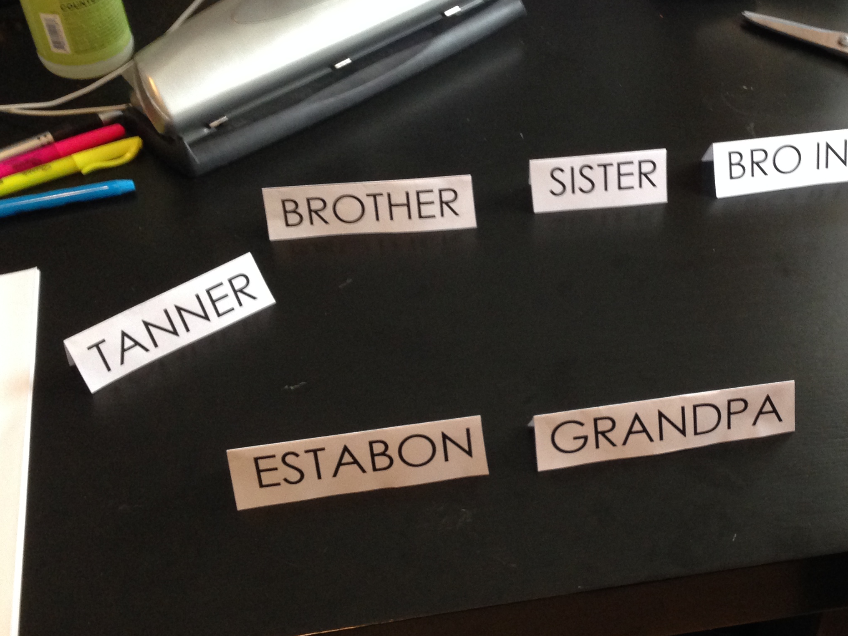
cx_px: 619
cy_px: 355
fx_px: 1298
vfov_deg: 27.5
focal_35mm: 53
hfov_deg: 35.5
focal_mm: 4.12
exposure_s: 1/20
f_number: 2.4
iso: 160
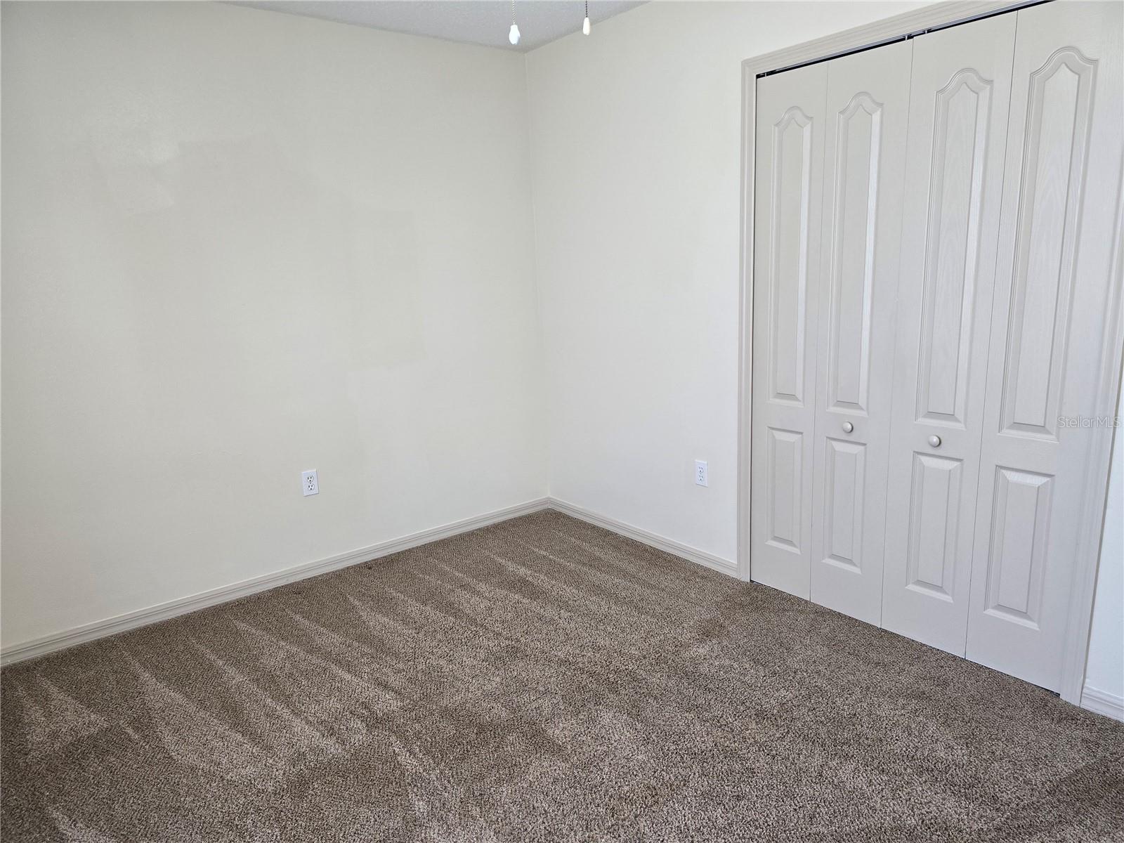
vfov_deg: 58.9
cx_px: 562
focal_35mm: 23
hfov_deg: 73.9
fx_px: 747
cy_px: 422
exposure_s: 1/120
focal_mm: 6.3
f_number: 1.7
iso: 200
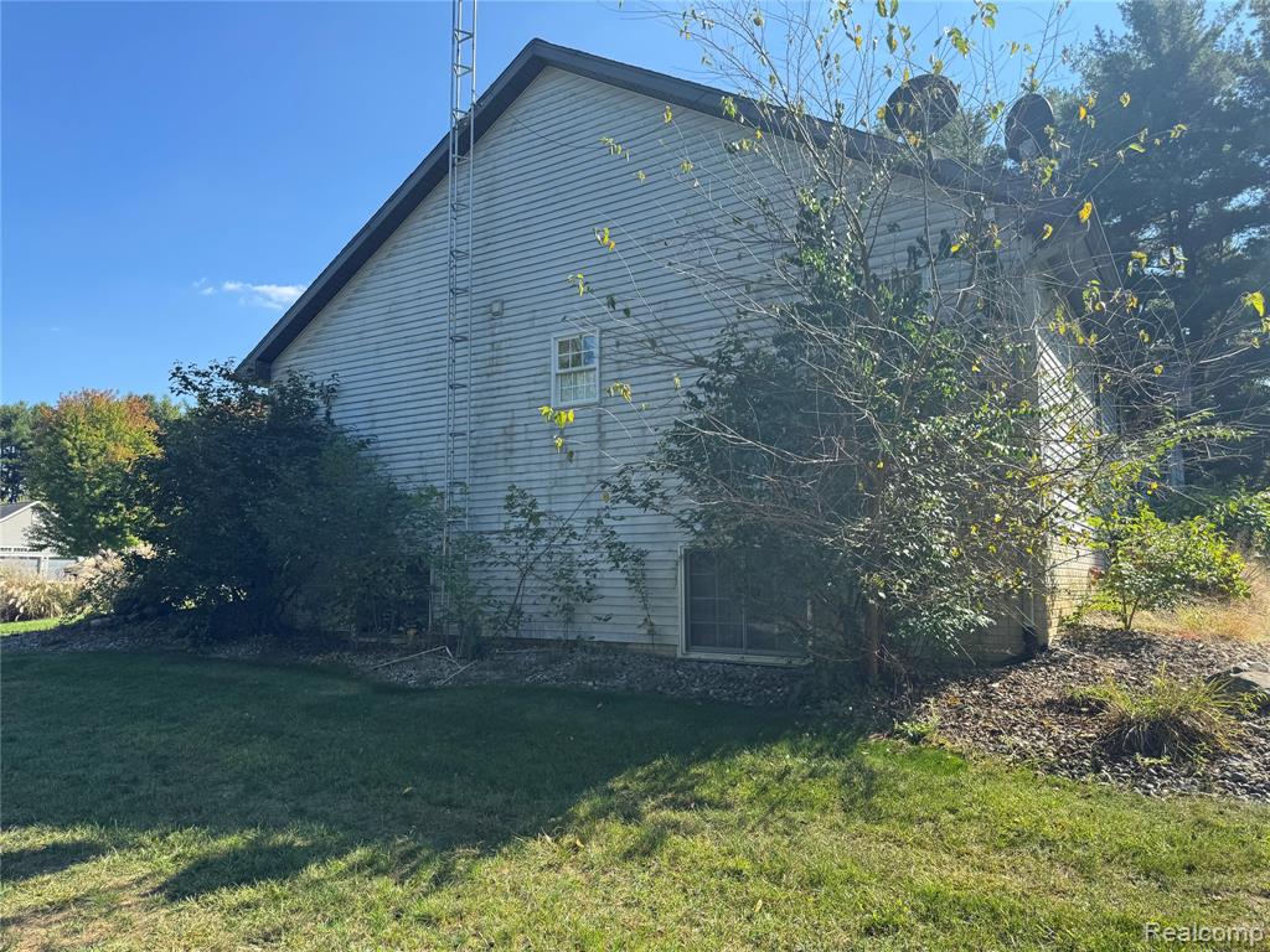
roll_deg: +0.0
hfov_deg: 71.6
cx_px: 635
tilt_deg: +6.2
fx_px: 881
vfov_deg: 56.8
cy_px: 476
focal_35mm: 24
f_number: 1.78
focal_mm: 6.76
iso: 80
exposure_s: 1/925
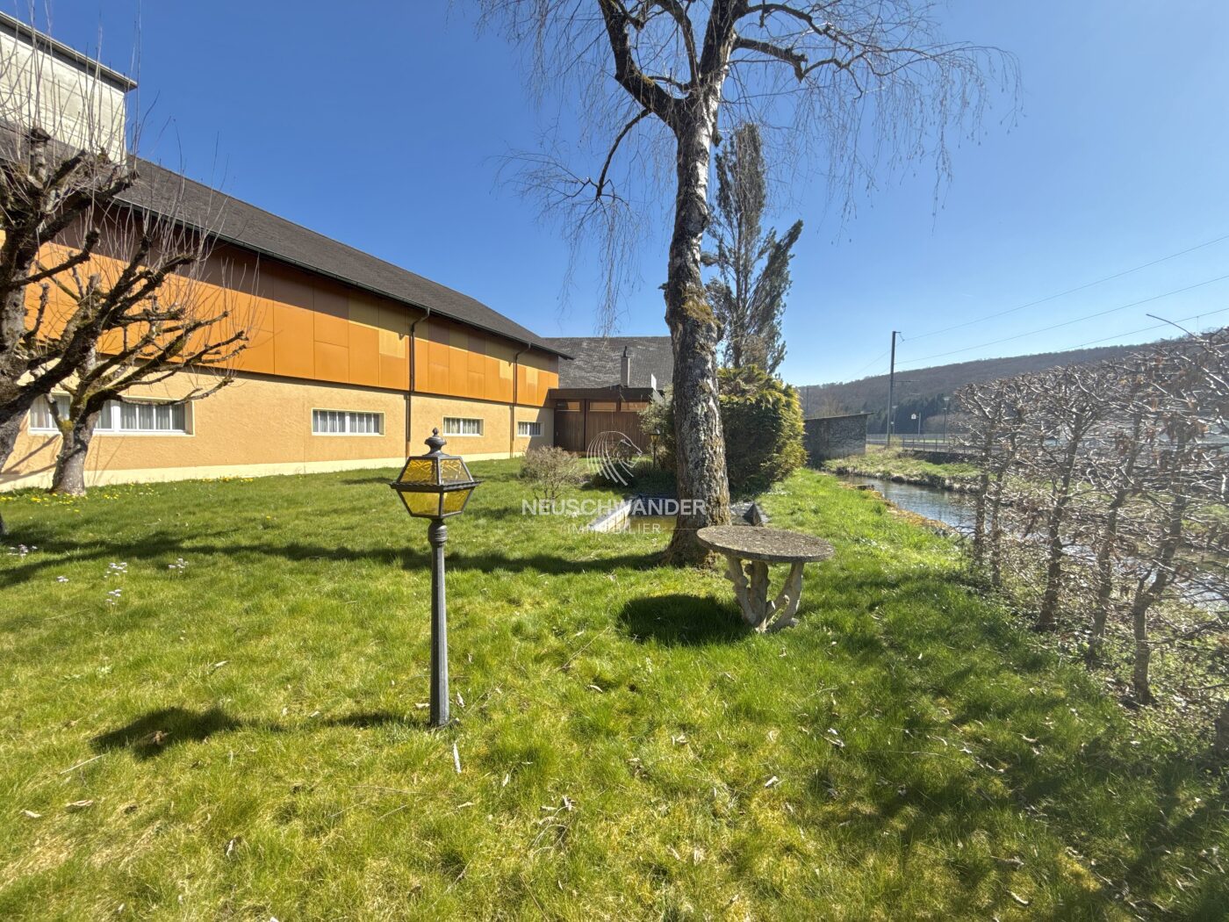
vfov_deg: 85.7
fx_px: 497
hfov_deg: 102.1
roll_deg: -1.6
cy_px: 461
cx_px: 614
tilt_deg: -2.7
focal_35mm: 14
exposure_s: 1/1339
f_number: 2.2
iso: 50
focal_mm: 2.22
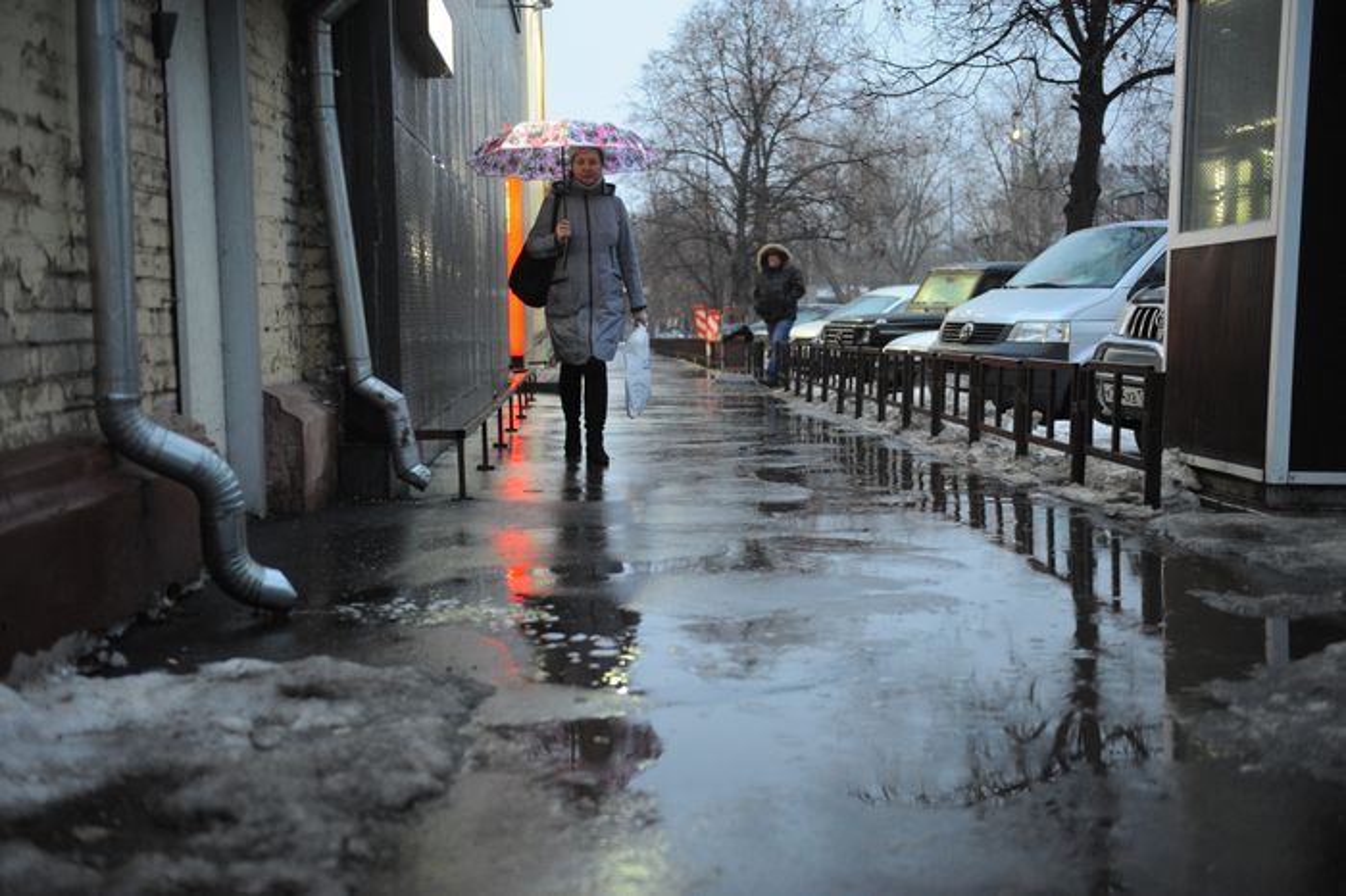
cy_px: 448
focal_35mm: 45
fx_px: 1682
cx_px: 673
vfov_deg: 29.8
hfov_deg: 43.6
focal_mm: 45
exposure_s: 1/60
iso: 3200
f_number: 2.8
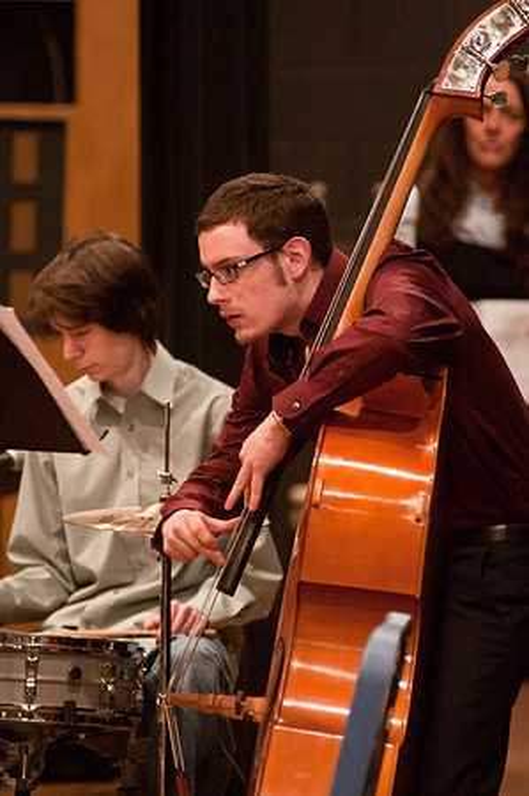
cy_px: 398
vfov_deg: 7.4
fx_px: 6130
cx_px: 264
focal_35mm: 278
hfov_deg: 4.9
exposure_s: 1/50
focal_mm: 185
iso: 1600
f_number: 3.2
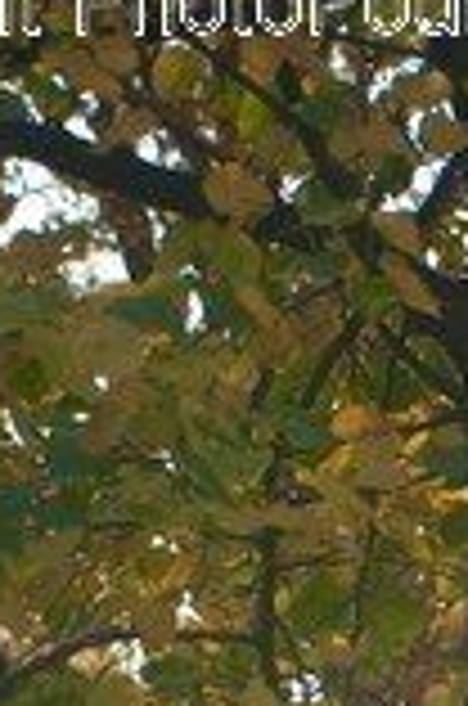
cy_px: 1920
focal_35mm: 344
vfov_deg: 5.7
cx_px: 1006
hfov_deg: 3.9
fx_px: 6737
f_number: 3.2
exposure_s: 1/1250
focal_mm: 60
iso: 400
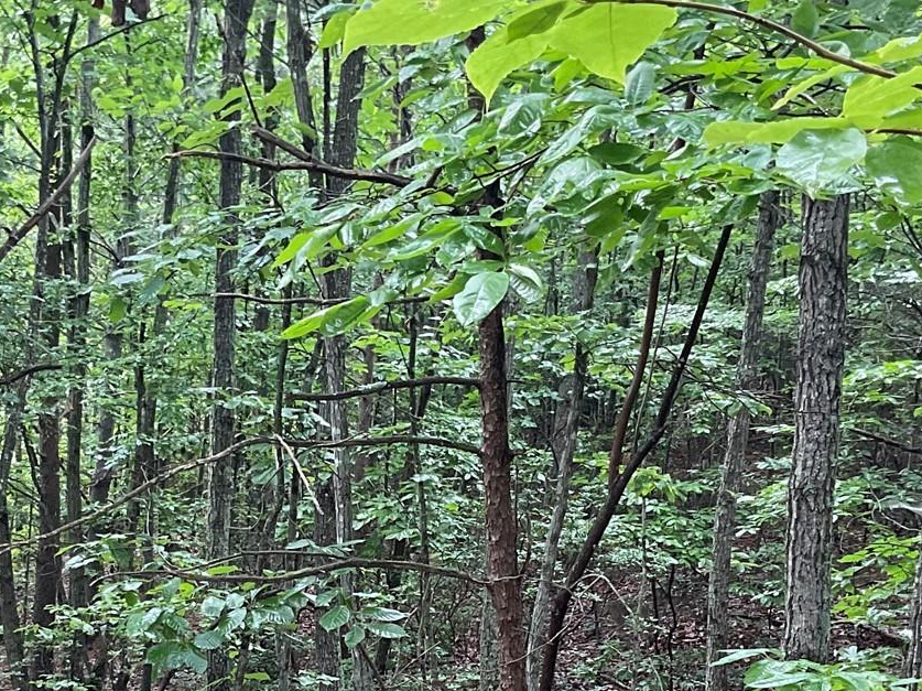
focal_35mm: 71
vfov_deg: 20.1
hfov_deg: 27.3
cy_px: 670
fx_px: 1890
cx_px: 356
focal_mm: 3
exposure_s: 1/60
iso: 80
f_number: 1.8
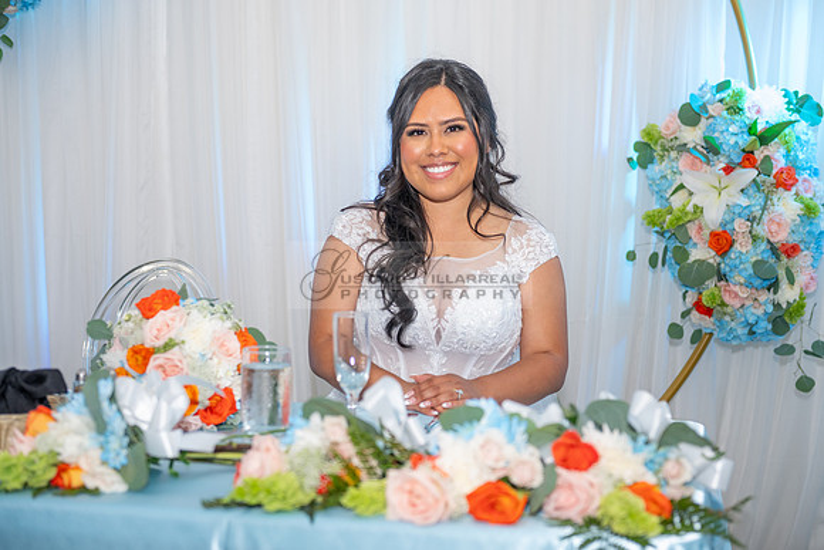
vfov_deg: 24.2
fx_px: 1282
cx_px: 412
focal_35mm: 56
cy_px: 275
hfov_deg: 35.6
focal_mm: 56
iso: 1000
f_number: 3.2
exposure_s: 1/160
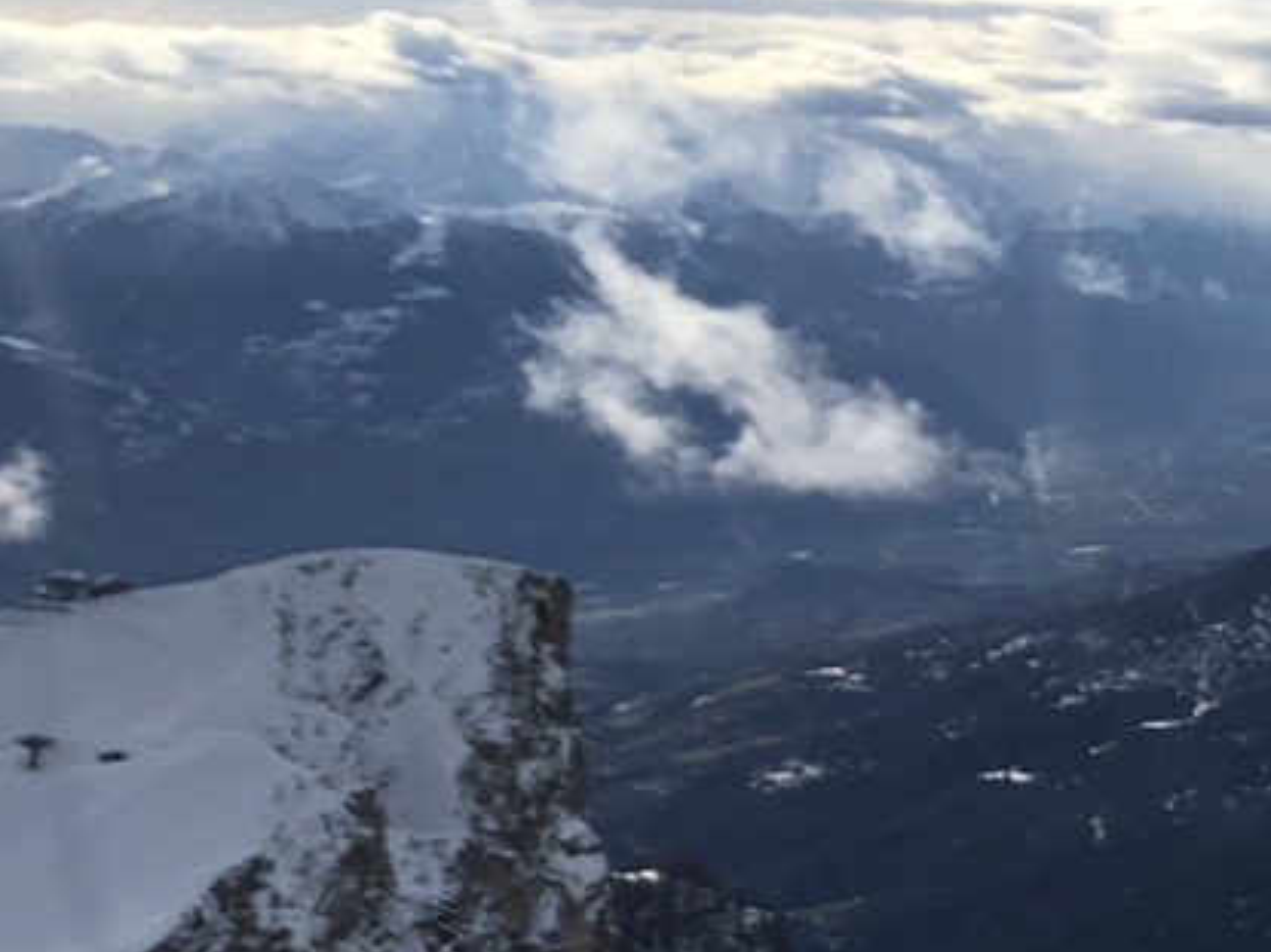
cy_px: 692
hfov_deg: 17.1
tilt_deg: -7.1
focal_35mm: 108
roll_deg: -0.4
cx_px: 1663
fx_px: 3964
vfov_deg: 13.7
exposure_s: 1/1715
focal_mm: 4
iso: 20
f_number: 1.8
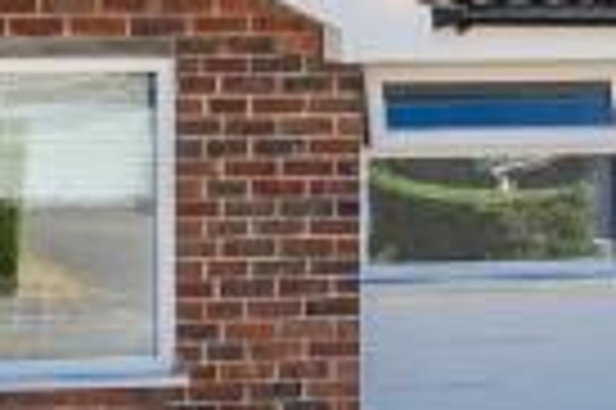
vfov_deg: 6.1
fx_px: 3845
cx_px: 558
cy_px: 493
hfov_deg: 9.1
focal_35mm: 225
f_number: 8
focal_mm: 20
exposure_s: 1/500
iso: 400
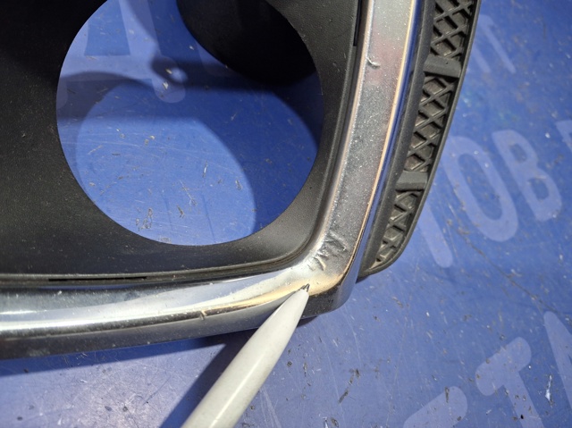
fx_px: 413
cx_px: 286
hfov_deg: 69.4
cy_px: 214
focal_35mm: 25
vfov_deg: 54.8
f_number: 1.8
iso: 250
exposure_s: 1/60
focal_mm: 4.69
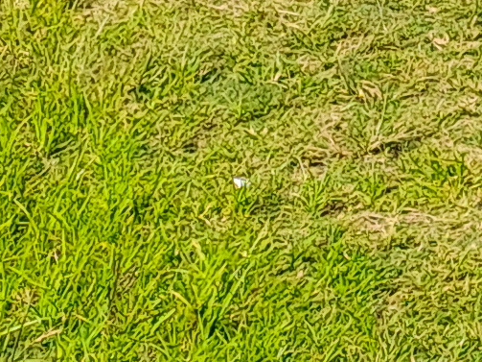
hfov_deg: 8.6
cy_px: -766
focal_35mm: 199
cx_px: 1339
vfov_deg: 6.7
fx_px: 2770
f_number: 1.8
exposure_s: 1/1374
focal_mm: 4.65
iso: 32
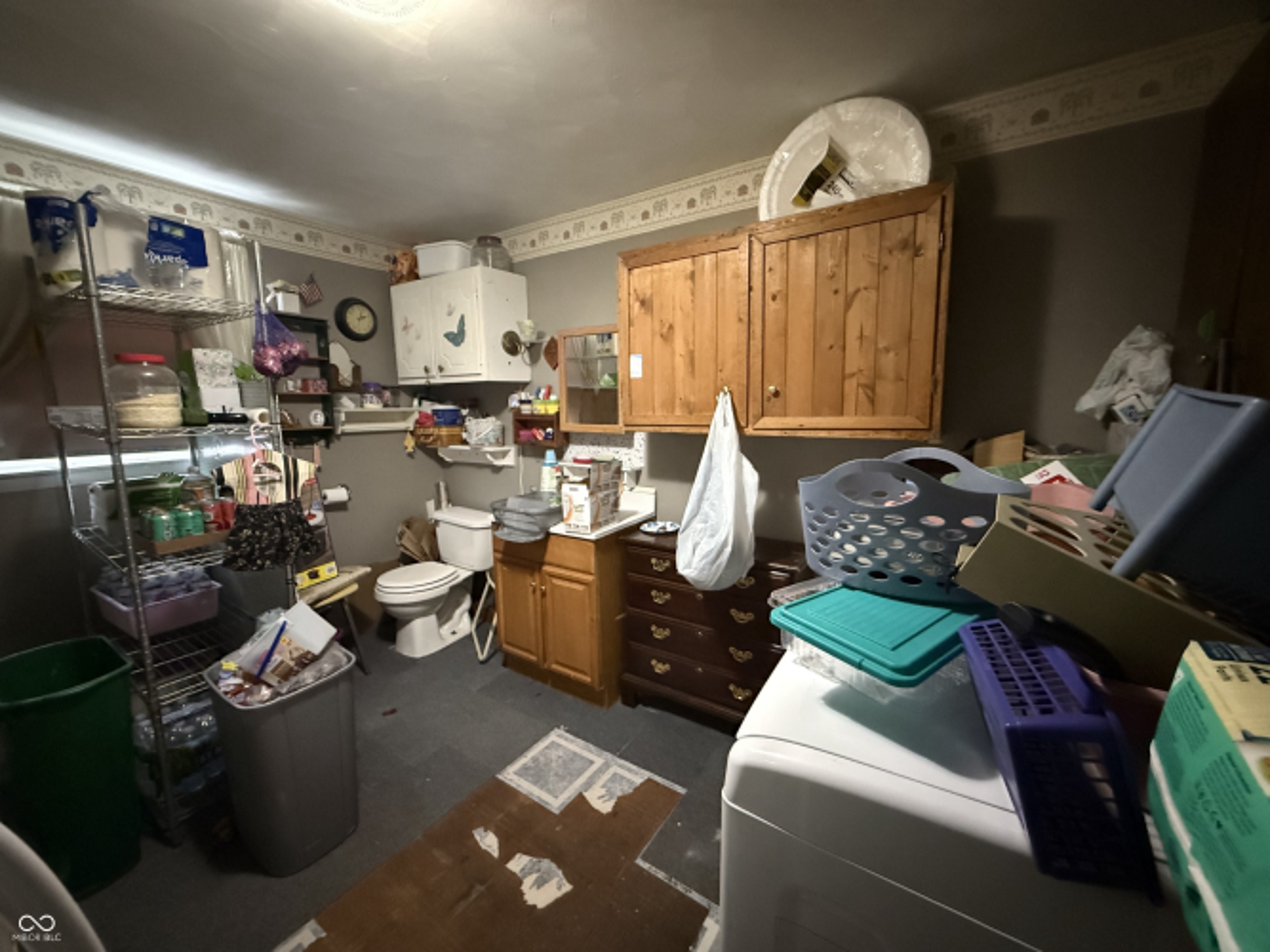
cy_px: 476
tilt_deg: -8.0
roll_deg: +0.1
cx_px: 635
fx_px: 514
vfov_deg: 85.7
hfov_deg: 102.1
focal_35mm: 14
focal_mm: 2.22
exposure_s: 1/40
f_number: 2.2
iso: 1600
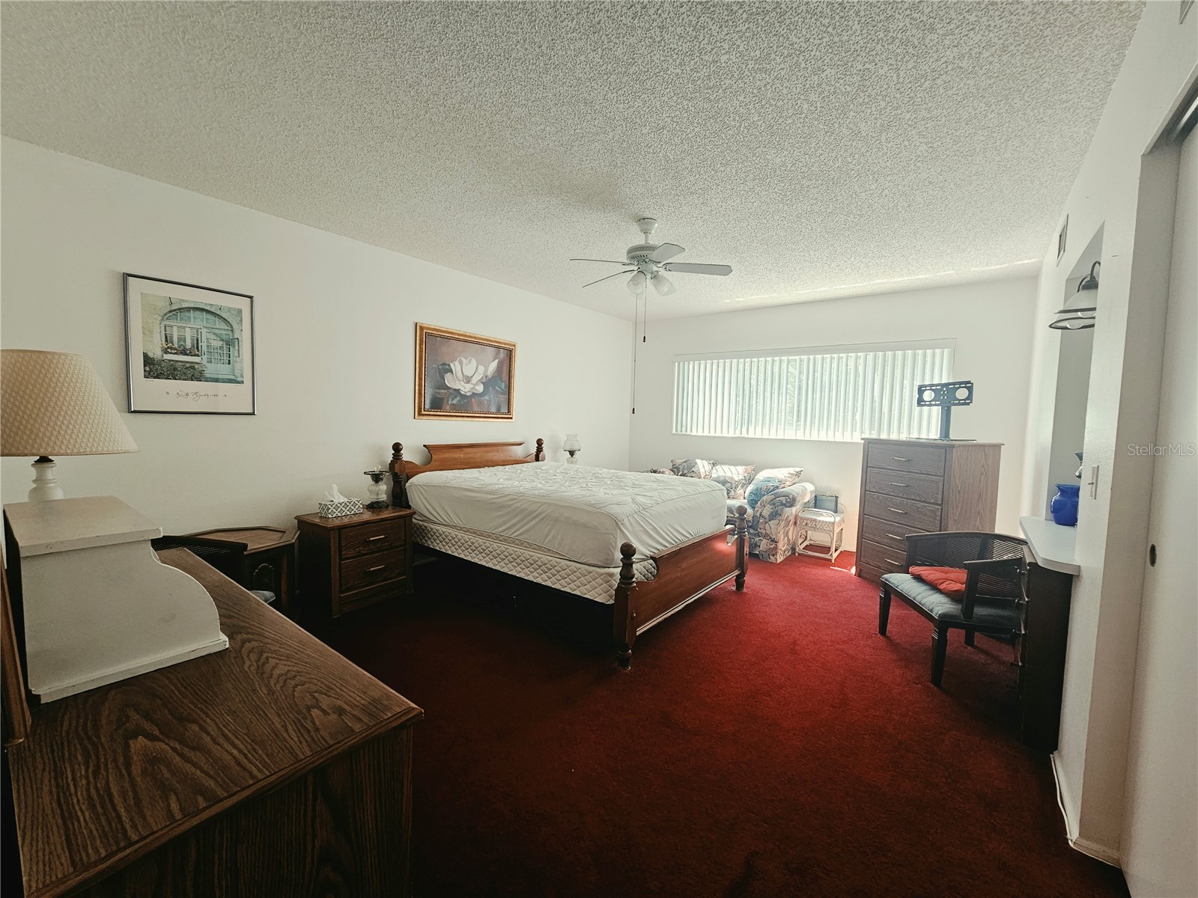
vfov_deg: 89.9
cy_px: 449
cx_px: 599
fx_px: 450
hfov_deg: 106.2
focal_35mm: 13
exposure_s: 1/60
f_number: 2.2
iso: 100
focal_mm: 2.2
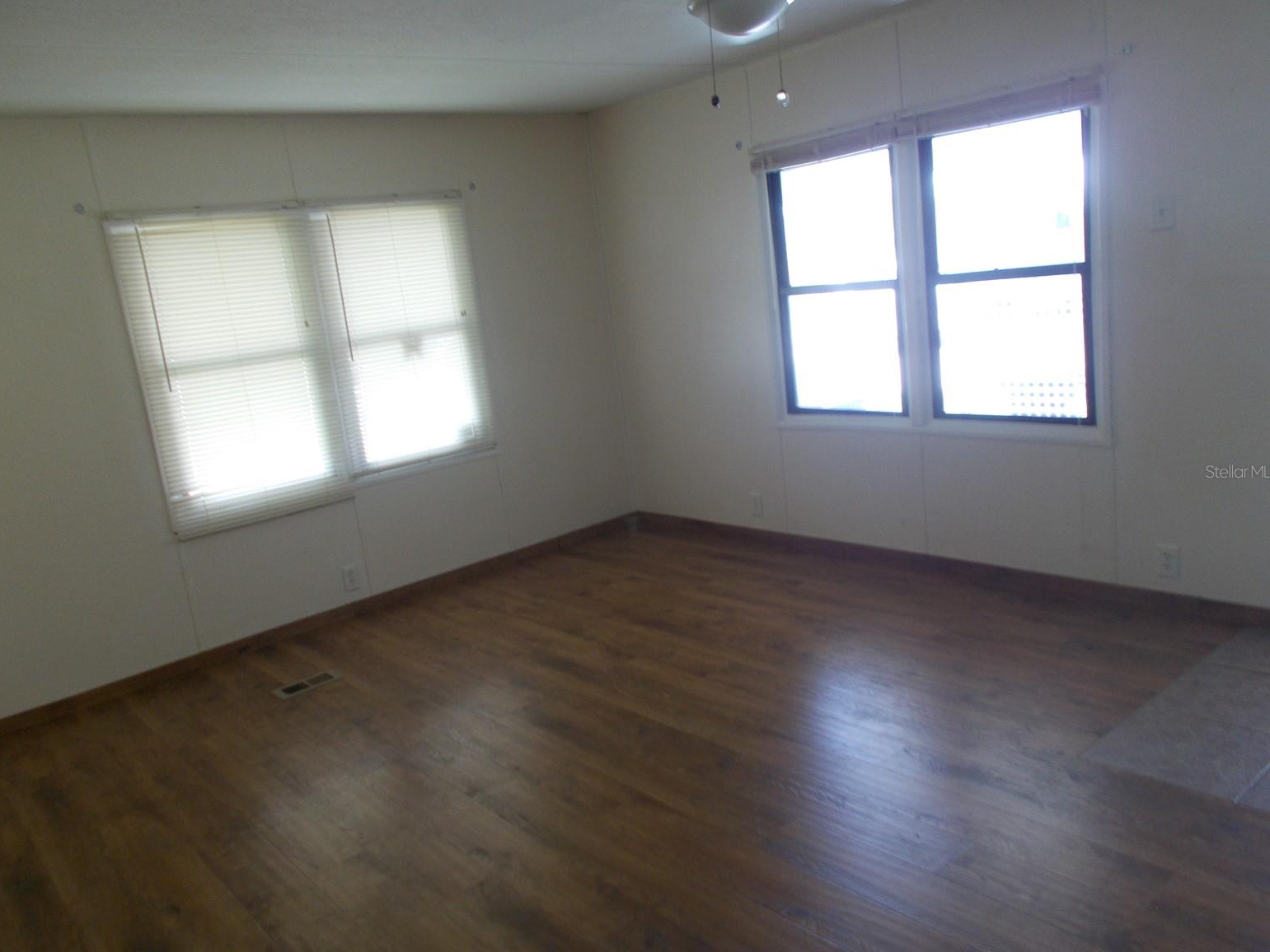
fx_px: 991
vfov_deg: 51.4
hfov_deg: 65.3
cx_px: 624
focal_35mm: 27
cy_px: 471
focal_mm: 4.6
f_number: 3.2
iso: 100
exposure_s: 1/25
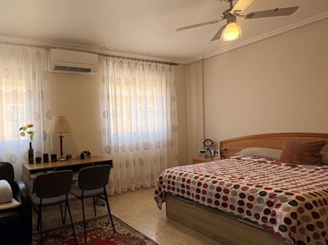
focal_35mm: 22
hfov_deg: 70.5
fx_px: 208
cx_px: 76
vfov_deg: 61.0
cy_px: 131
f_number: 2.2
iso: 40
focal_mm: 2.22
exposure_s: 1/113
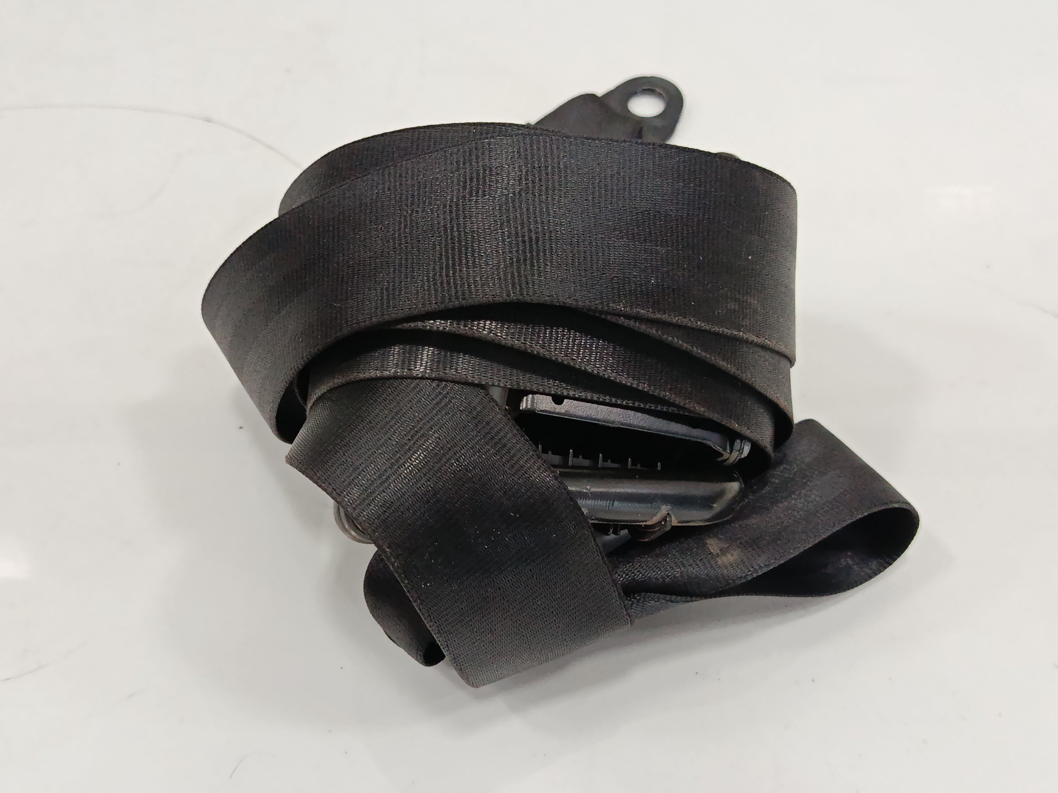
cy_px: 396
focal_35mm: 39
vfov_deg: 36.8
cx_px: 529
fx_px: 1192
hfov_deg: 47.9
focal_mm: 5.24
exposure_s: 1/100
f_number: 1.7
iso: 1060
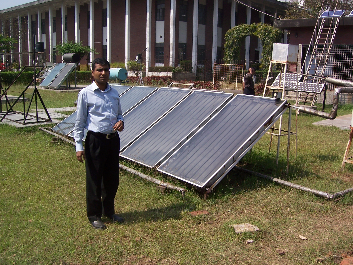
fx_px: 367
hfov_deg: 51.4
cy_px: 132
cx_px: 176
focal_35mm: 36
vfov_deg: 39.7
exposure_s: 1/500
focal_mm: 6
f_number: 4.8
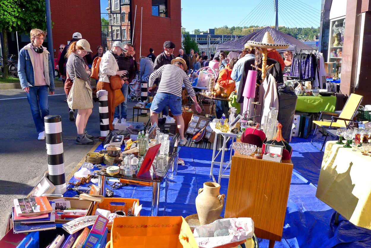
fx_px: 330
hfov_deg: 58.7
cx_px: 186
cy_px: 124
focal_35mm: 32
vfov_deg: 41.1
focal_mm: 6.8
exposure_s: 1/500
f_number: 3.2
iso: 80
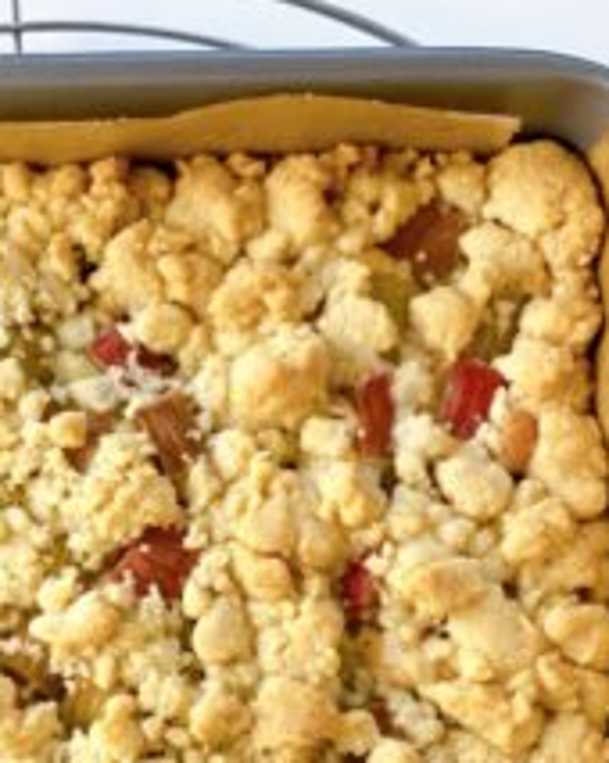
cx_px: 72
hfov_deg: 19.5
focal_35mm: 77
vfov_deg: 24.1
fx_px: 1737
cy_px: 681
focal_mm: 3.99
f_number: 1.8
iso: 40
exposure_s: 1/100
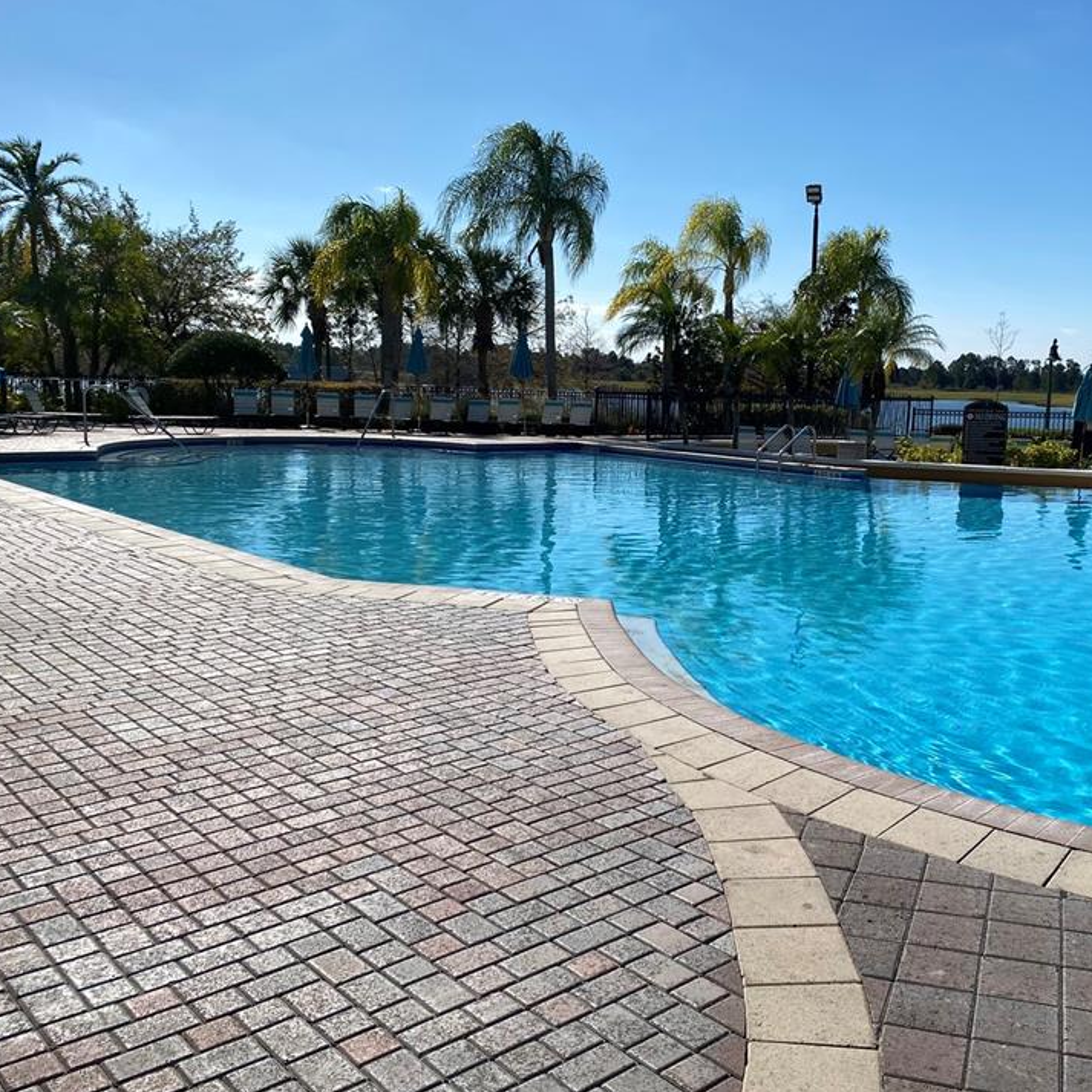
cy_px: 535
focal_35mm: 33
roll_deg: -1.0
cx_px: 717
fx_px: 1178
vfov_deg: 49.7
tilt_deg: -7.0
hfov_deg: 49.0
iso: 32
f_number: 1.8
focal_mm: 4.25
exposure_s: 1/6061
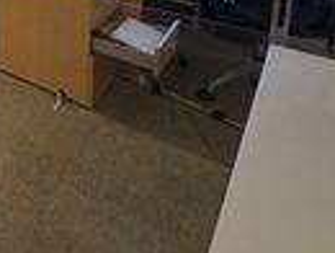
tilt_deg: -9.4
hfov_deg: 28.1
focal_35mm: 43
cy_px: -96
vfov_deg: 27.0
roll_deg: +4.9
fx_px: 417
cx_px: -173
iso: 64
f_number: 2.2
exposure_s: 1/100
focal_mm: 2.22
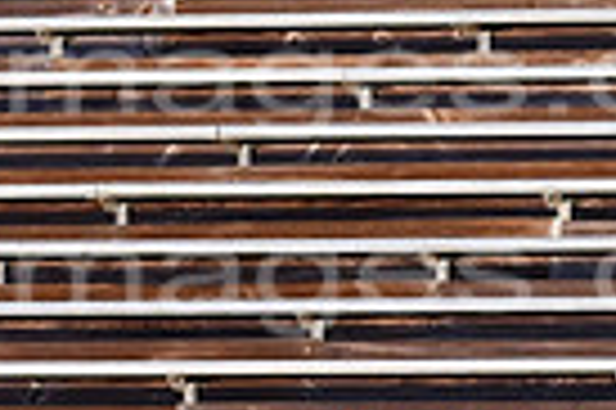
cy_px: 773
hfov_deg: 1.1
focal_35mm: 1904
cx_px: -90
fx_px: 32540
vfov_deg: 0.7
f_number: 5.6
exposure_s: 1/2500
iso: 800
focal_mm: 300
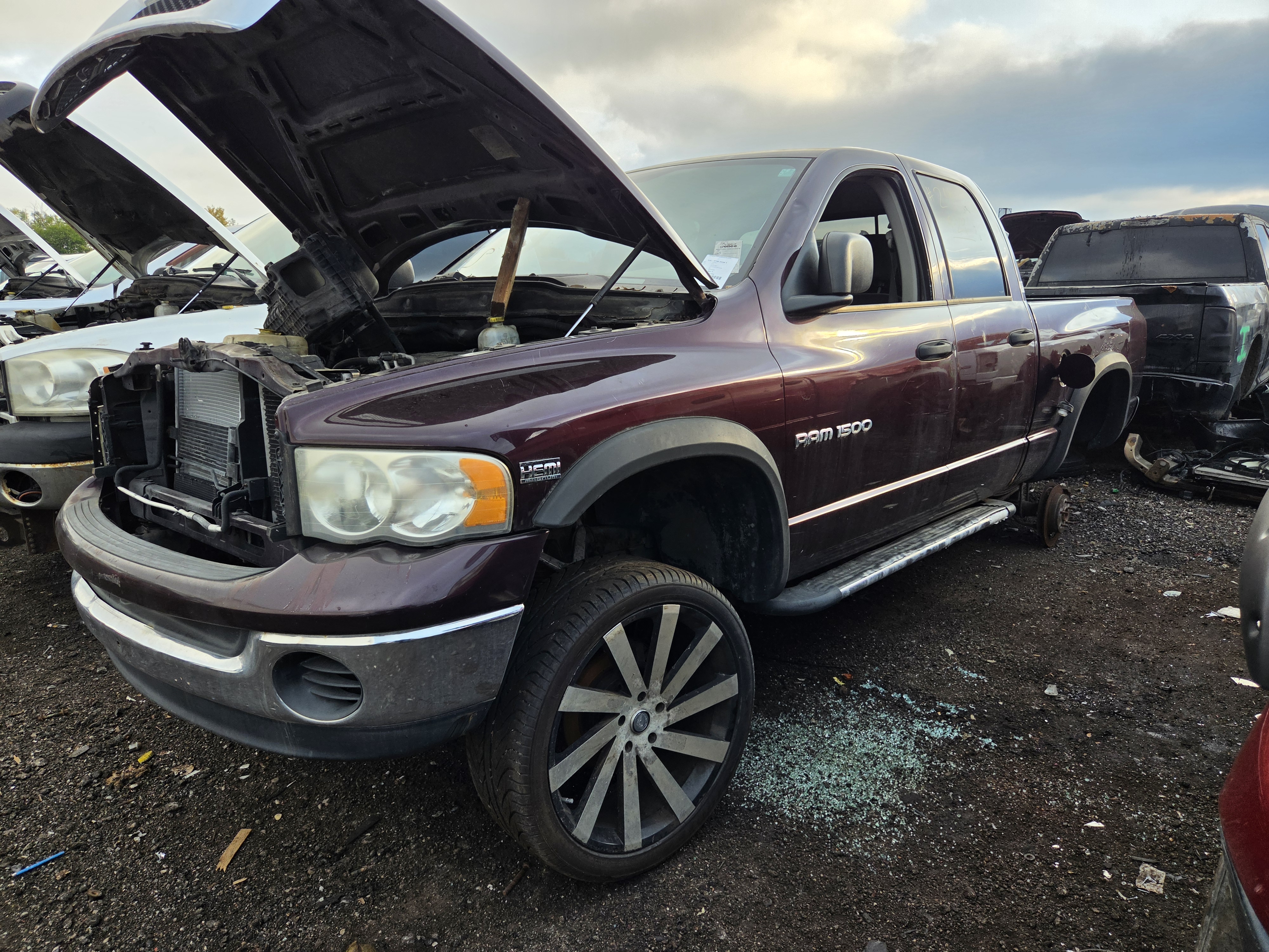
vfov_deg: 58.9
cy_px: 476
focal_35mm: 23
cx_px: 634
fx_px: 843
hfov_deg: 73.9
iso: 80
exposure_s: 1/717
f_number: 1.8
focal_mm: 5.4
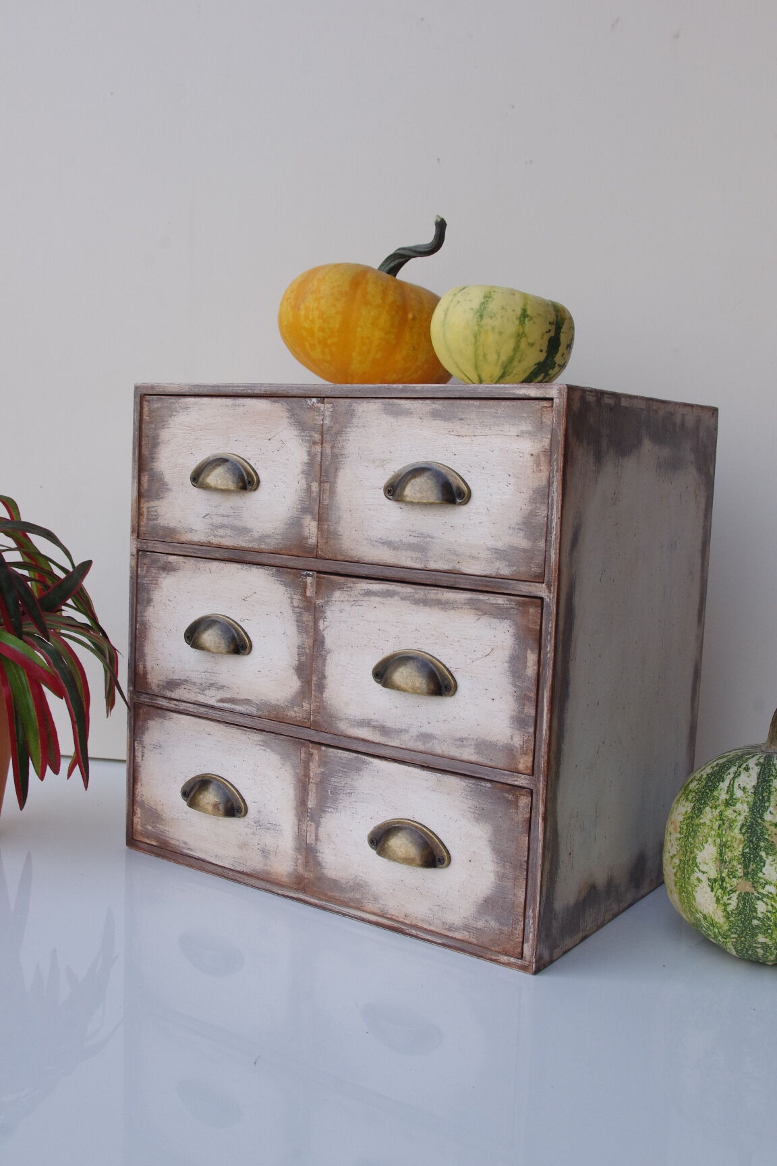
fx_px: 1165
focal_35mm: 36
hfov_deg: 36.9
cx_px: 388
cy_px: 583
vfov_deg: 53.1
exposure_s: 1/250
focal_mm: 24.38
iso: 800
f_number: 8
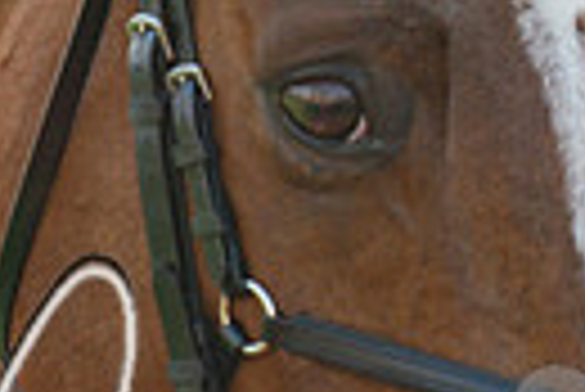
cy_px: 551
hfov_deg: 1.6
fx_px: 21376
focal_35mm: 1314
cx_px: 1358
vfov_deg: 1.0
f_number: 5
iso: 200
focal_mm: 135
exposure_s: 1/320
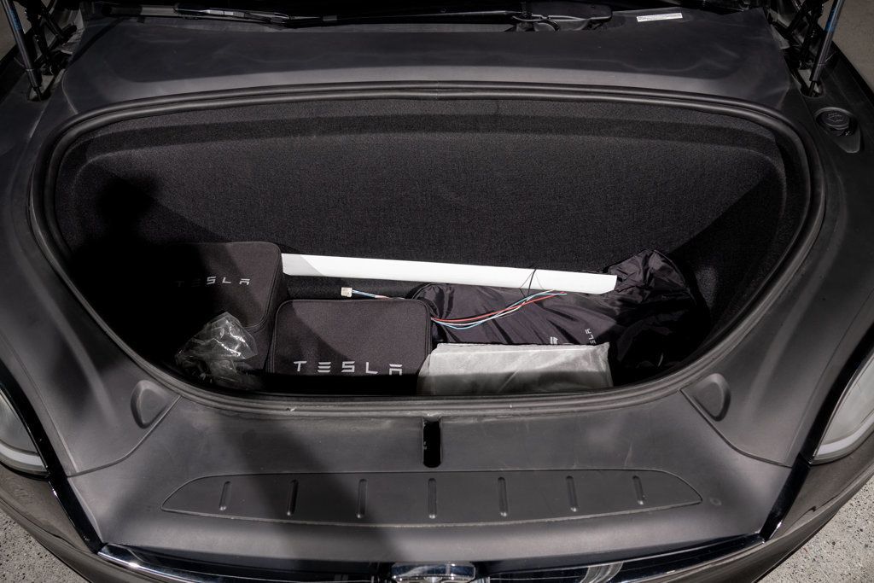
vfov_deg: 53.1
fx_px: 583
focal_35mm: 24
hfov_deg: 73.7
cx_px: 437
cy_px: 292
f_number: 6.3
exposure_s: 1/50
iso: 250
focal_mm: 24
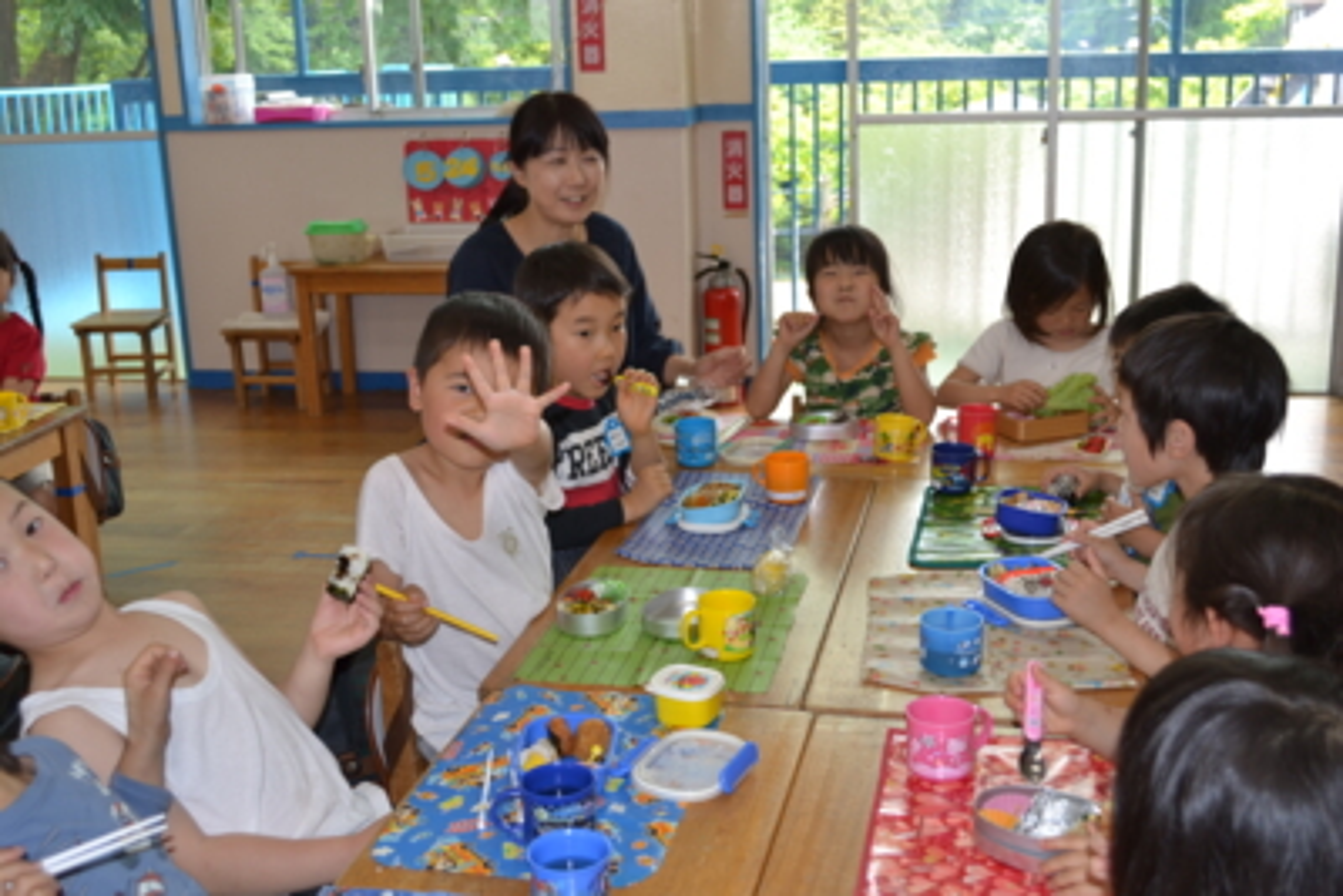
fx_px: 1455
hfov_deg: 49.5
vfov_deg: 34.2
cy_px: 448
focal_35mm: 39
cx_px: 672
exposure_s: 1/40
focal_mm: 26
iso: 100
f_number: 4.2
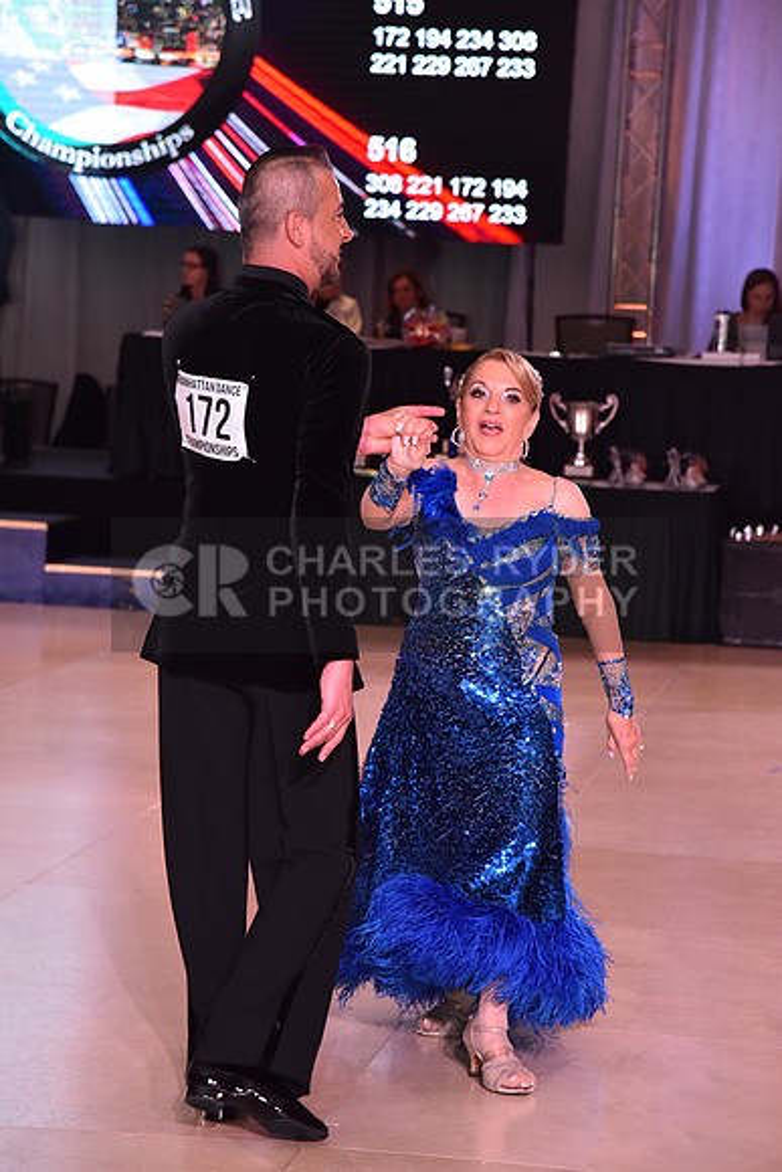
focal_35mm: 105
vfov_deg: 19.5
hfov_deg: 13.0
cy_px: 586
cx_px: 391
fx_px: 3419
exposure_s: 1/320
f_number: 7.1
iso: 2500
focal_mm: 105
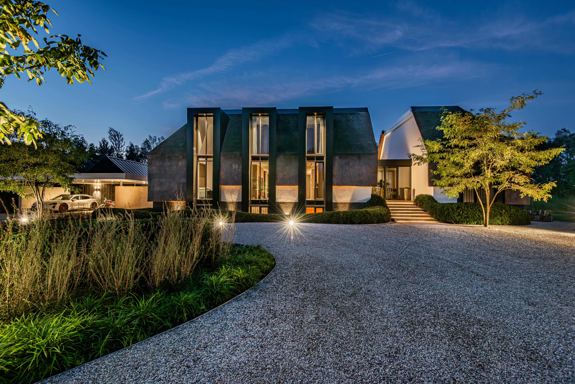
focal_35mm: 16
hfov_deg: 96.7
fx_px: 256
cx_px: 288
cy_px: 192
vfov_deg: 73.8
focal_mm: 16
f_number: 8
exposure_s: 1/1.67
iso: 400
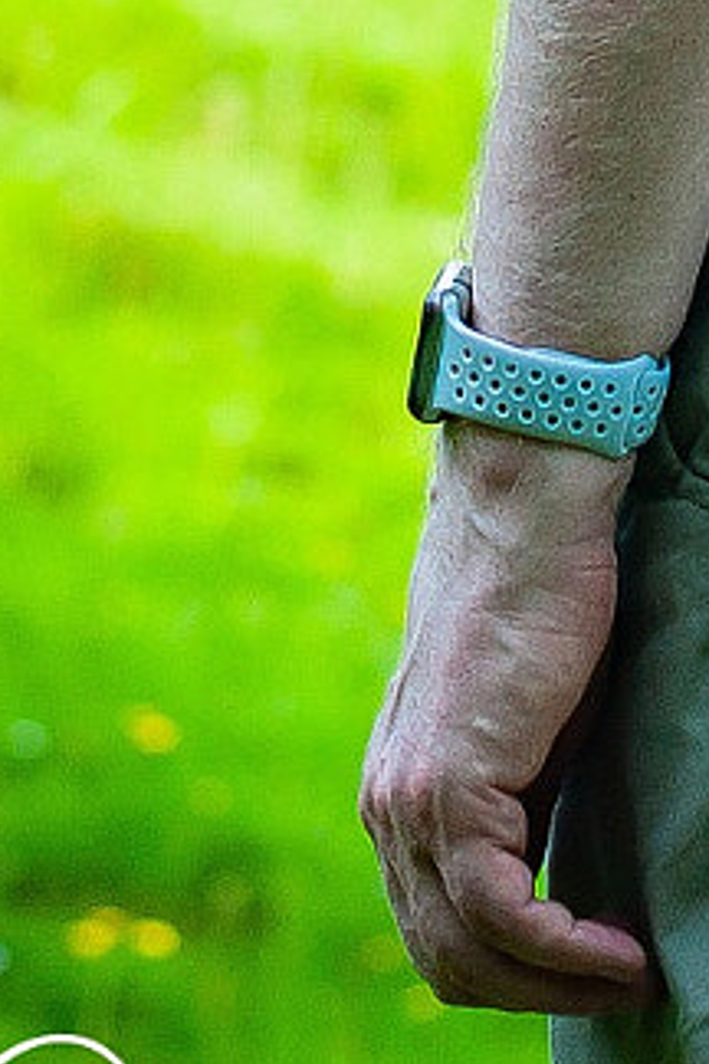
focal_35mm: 247
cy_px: -972
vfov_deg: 8.0
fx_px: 7296
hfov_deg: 5.5
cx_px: 990
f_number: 3.2
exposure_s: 1/1600
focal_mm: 50
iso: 200
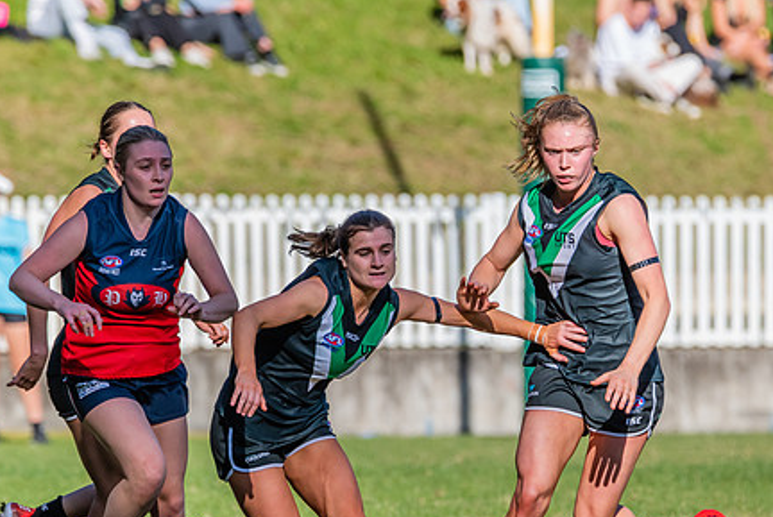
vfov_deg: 1.9
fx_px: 15798
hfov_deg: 2.8
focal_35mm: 735
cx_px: 537
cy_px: 408
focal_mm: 460
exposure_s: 1/1600
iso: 800
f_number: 10
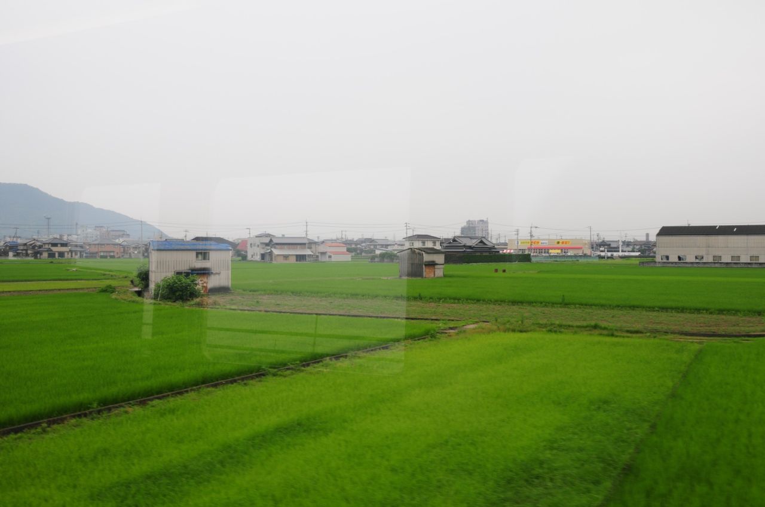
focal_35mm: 36
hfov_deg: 53.2
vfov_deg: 36.8
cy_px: 254
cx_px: 382
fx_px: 764
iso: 200
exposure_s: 1/250
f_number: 8
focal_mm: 24
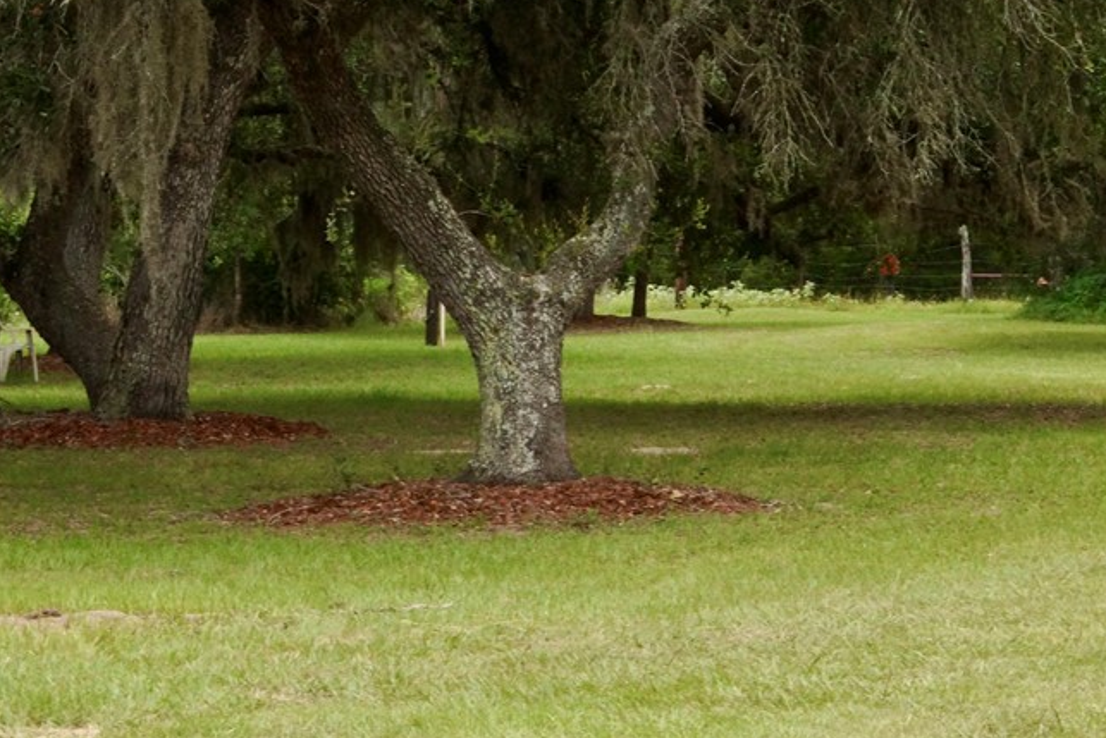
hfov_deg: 13.5
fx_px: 4671
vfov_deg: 9.0
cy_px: 213
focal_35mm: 152
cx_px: 779
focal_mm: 60
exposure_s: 1/100
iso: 640
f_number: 22
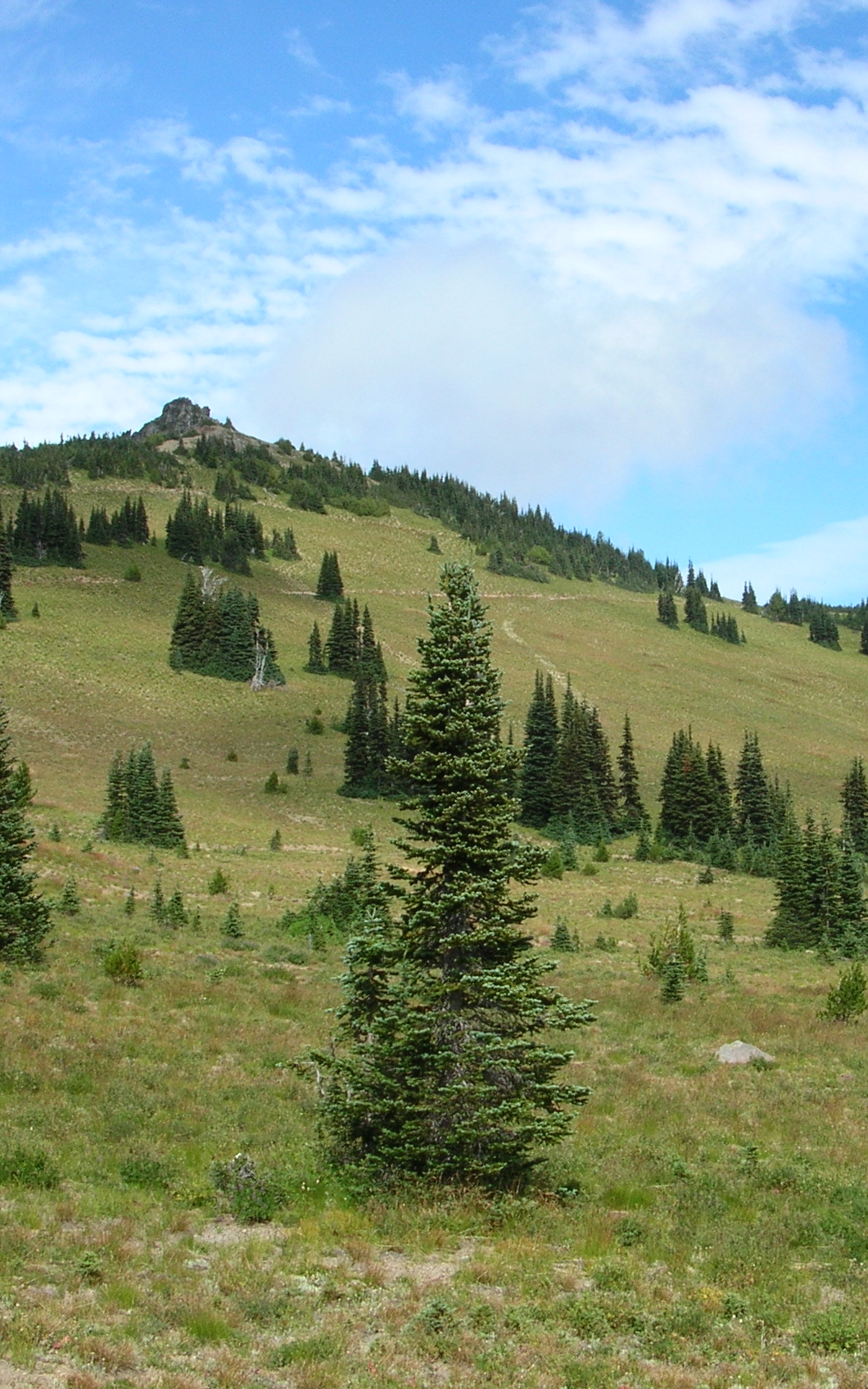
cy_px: 694
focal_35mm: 50
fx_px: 1892
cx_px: 644
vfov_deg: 40.3
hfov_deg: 25.5
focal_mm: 5.8
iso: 50
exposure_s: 1/224
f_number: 5.6
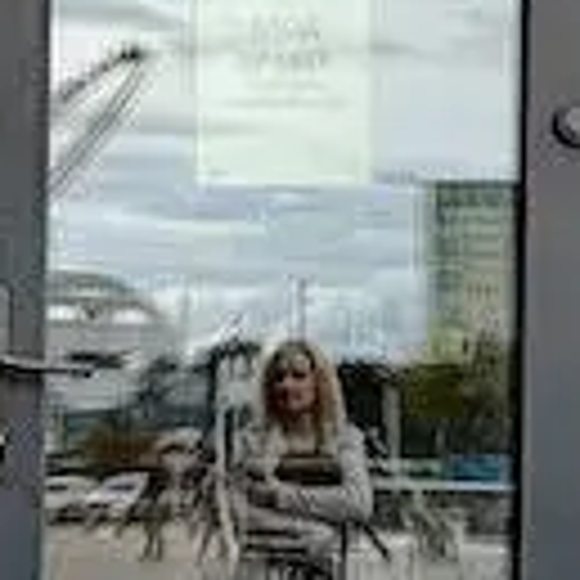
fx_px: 2332
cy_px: 454
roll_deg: -0.8
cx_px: -148
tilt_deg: +0.1
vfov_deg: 14.1
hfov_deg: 13.7
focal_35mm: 123
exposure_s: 1/184
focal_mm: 2.22
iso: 50
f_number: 2.2
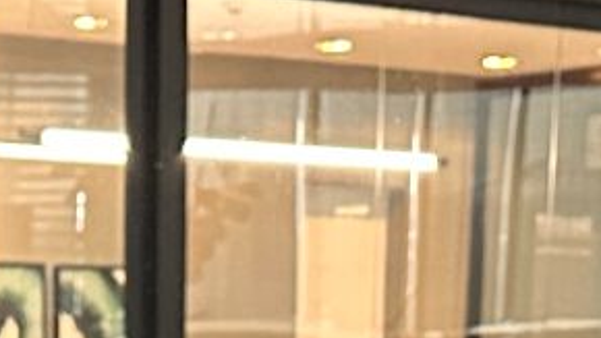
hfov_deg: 12.4
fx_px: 2756
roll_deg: -0.3
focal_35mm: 173
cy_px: 1306
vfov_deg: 6.0
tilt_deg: -18.4
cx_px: 110
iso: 1000
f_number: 1.78
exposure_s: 1/30
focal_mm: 6.86
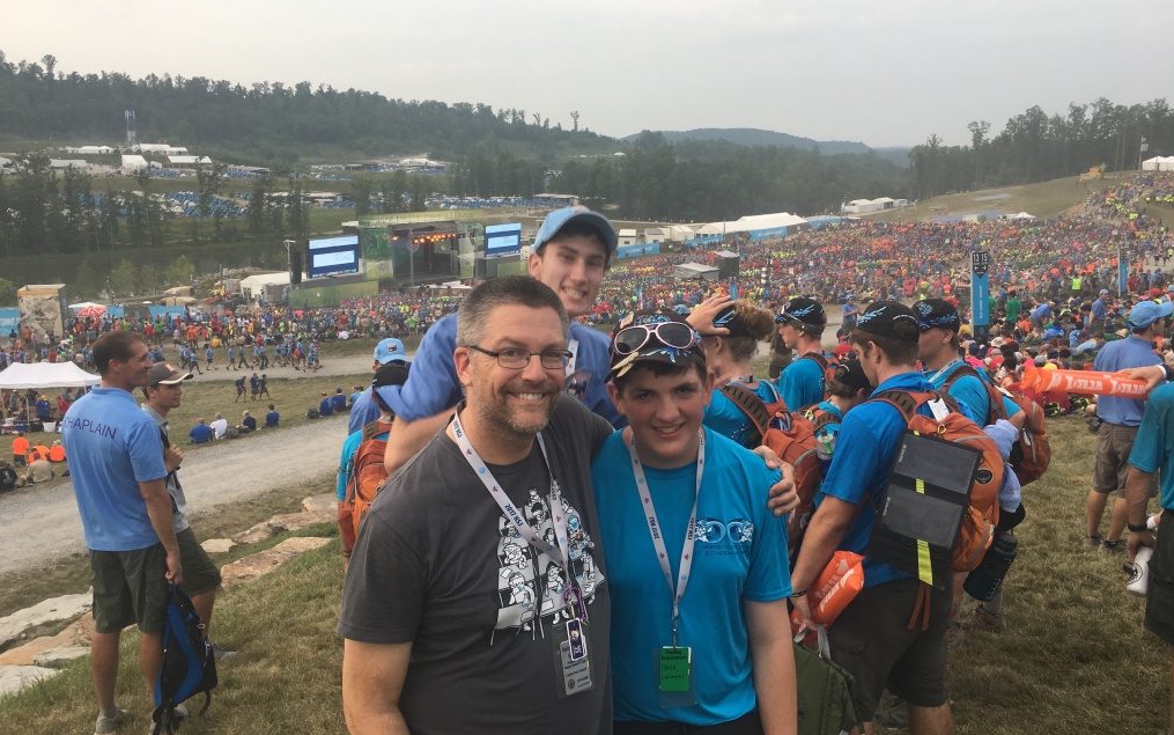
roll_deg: +0.9
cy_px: 375
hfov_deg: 61.2
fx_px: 992
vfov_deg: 40.6
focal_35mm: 31
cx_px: 585
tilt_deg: -11.5
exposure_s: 1/287
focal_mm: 4.15
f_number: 2.2
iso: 25
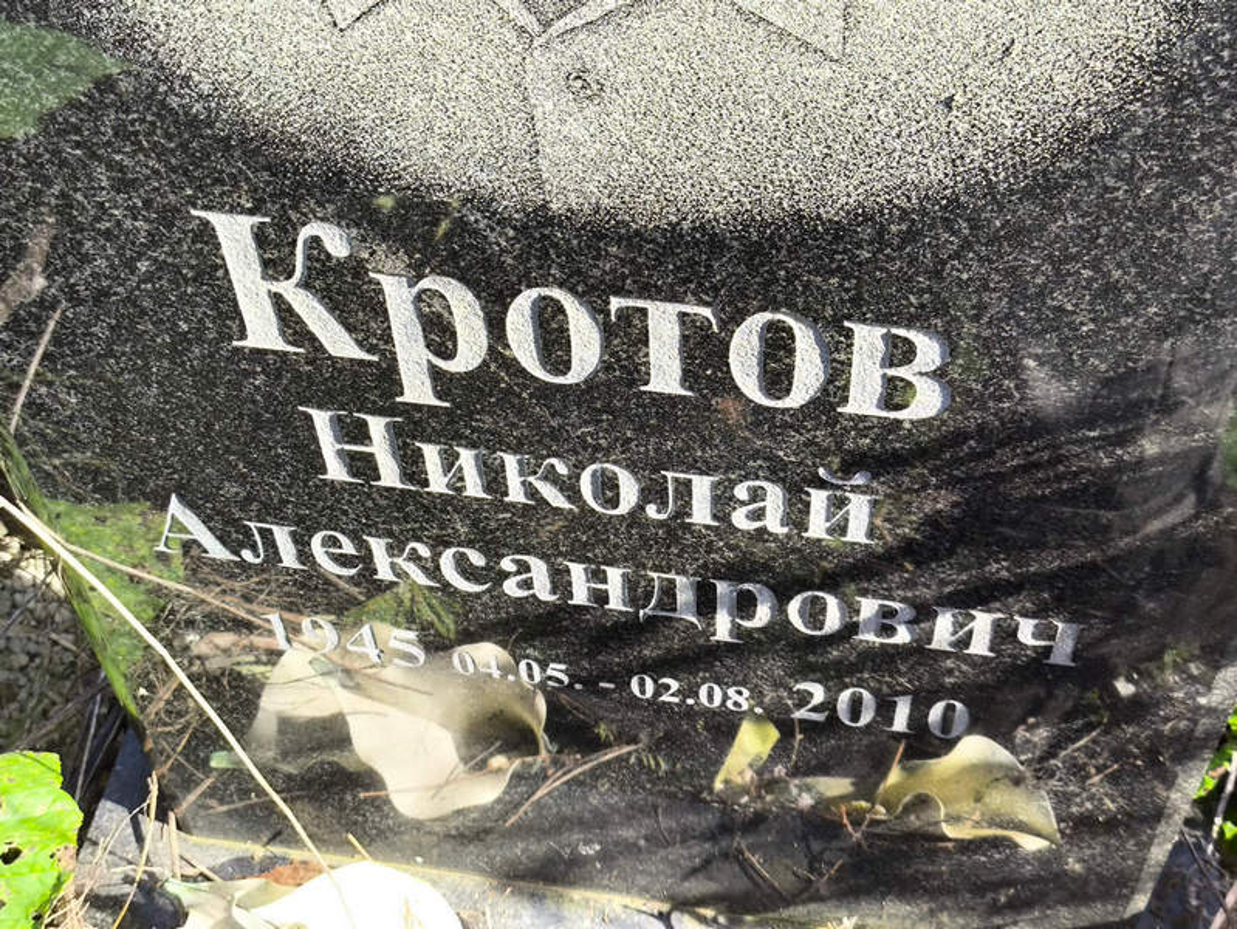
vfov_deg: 29.1
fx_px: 1788
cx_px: 618
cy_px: 464
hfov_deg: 38.2
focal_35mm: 50
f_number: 1.7
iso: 50
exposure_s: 1/219
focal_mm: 4.71
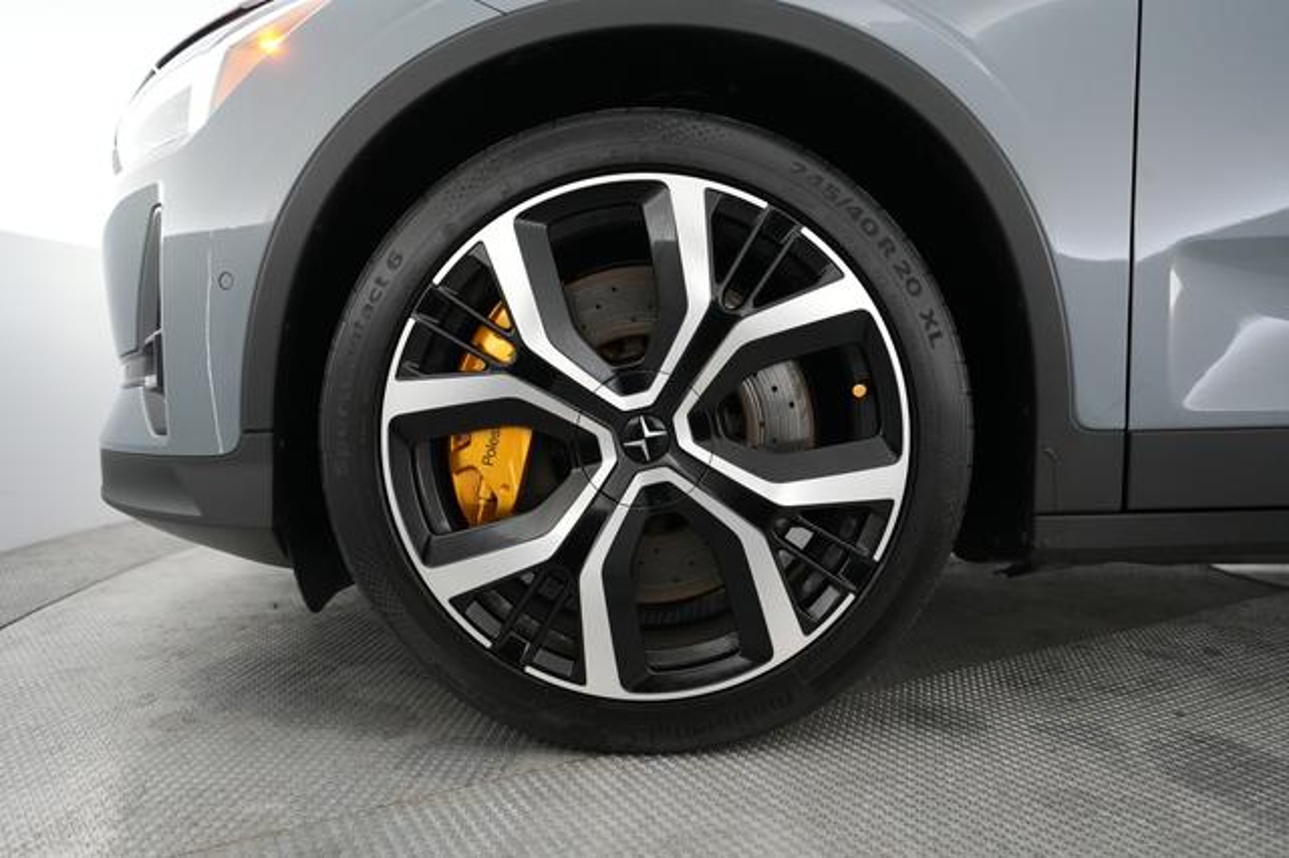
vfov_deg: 51.2
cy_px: 429
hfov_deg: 71.5
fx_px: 895
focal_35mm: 25
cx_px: 644
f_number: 2.8
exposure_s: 1/160
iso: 5000
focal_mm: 25
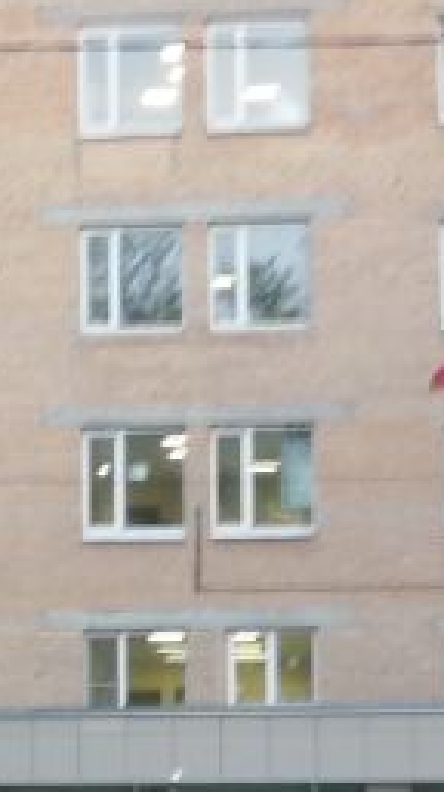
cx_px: -262
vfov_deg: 11.3
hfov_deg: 6.3
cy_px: 589
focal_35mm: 190
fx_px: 3988
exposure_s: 1/33.3
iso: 80
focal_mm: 3.62
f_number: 1.8
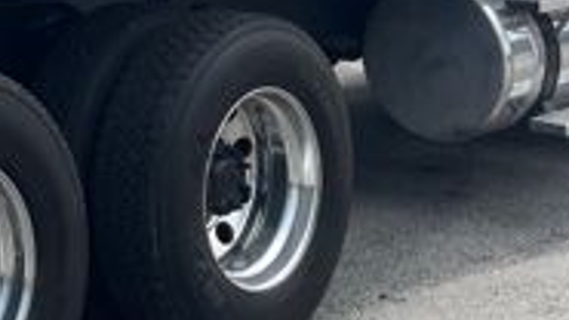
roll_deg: +1.4
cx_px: -101
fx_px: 1478
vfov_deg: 11.6
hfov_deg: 20.5
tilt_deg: +2.4
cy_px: -215
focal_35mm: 98
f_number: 1.6
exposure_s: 1/5618
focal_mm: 5.1
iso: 32
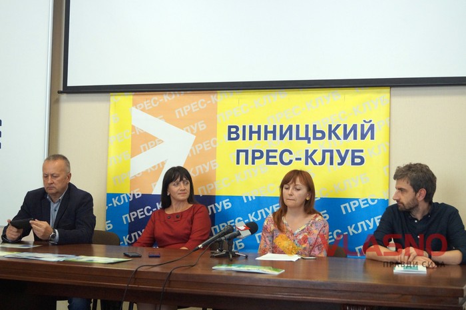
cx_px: 233
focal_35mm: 52
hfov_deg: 37.9
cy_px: 155
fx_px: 679
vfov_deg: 25.7
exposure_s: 1/160
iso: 1600
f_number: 5
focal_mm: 35
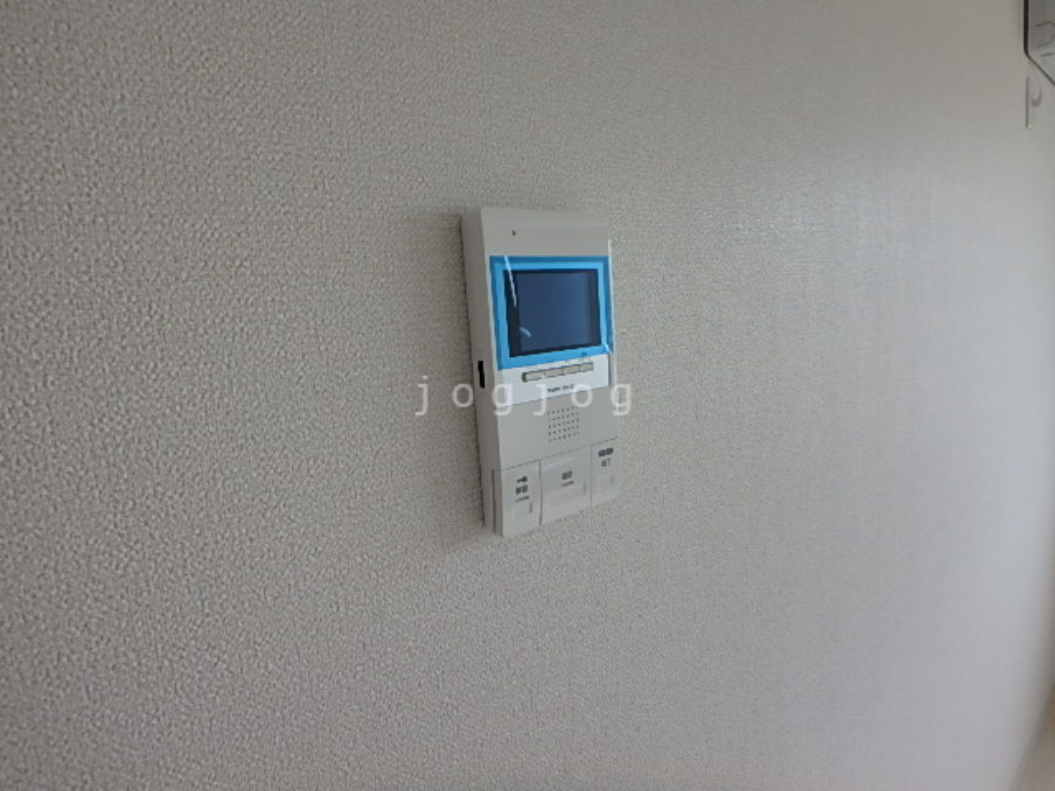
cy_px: 396
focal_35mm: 21
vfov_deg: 63.4
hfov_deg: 79.0
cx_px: 528
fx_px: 640
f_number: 3.5
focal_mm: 3.7
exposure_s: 1/100
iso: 125
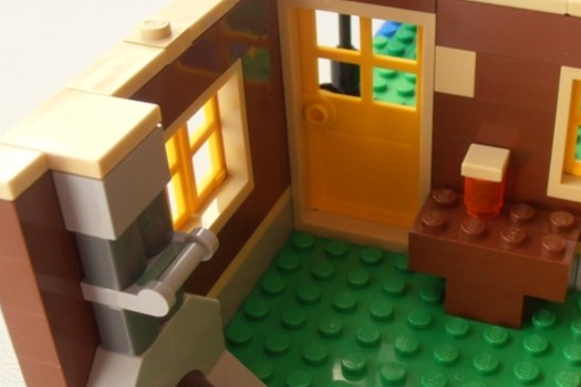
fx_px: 1065
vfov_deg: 20.5
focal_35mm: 66
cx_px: 427
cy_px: 256
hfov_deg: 30.1
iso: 125
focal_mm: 6.61
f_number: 3.9
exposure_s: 1/40
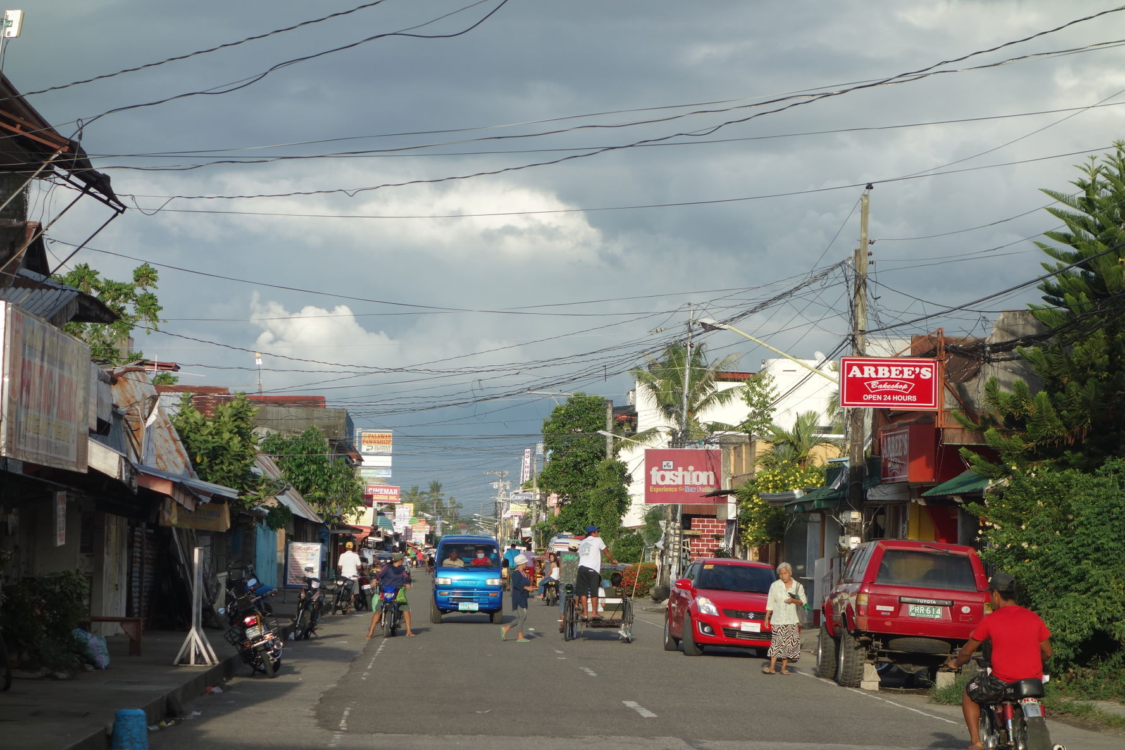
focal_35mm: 108
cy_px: 396
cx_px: 597
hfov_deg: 18.9
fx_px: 3374
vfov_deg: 12.7
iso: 125
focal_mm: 37.1
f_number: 5.6
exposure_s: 1/320
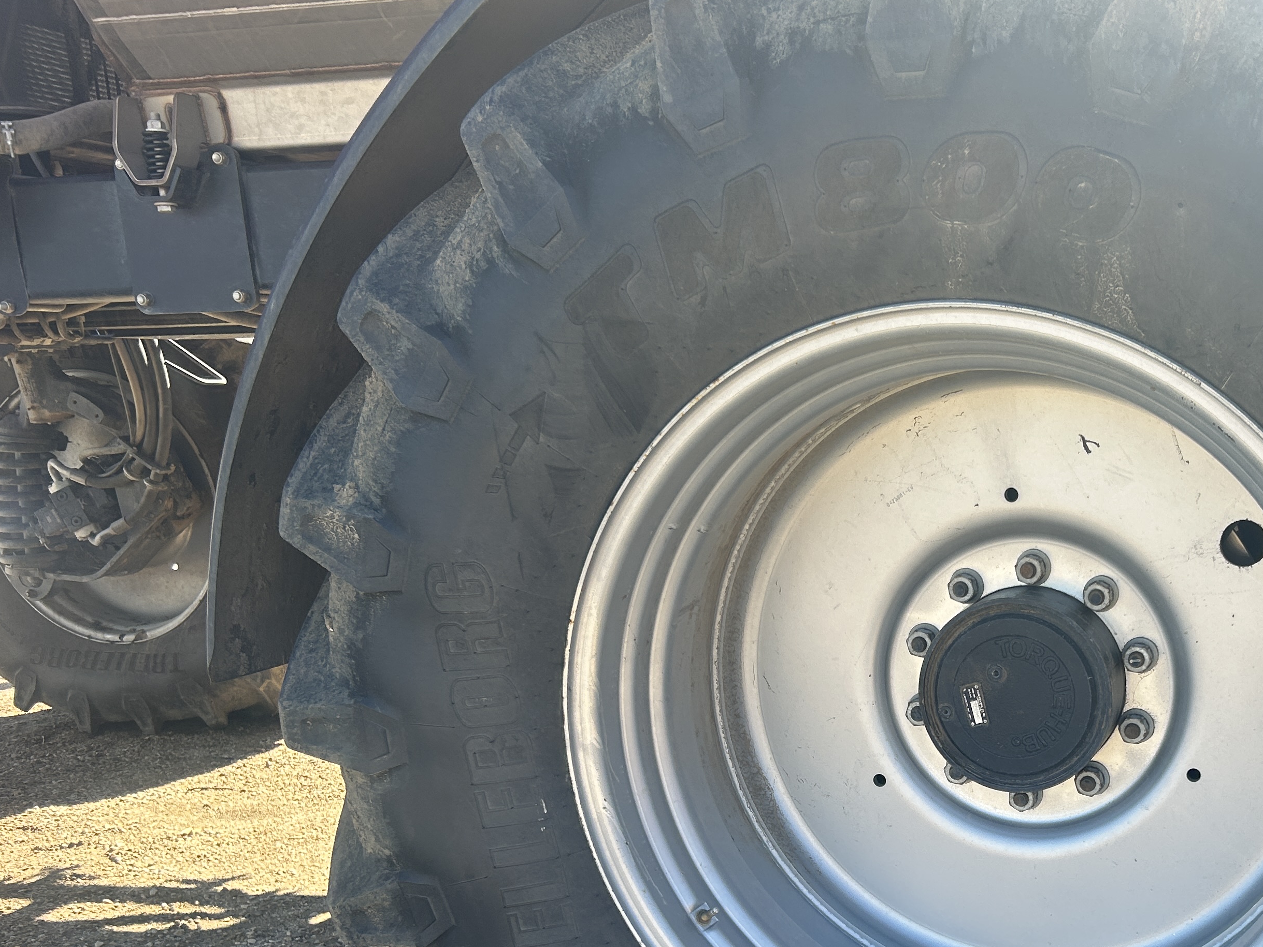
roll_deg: -0.2
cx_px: 988
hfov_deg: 42.1
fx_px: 1569
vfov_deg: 32.6
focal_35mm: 43
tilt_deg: -15.0
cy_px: 763
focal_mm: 5.7
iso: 50
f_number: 1.5
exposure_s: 1/753
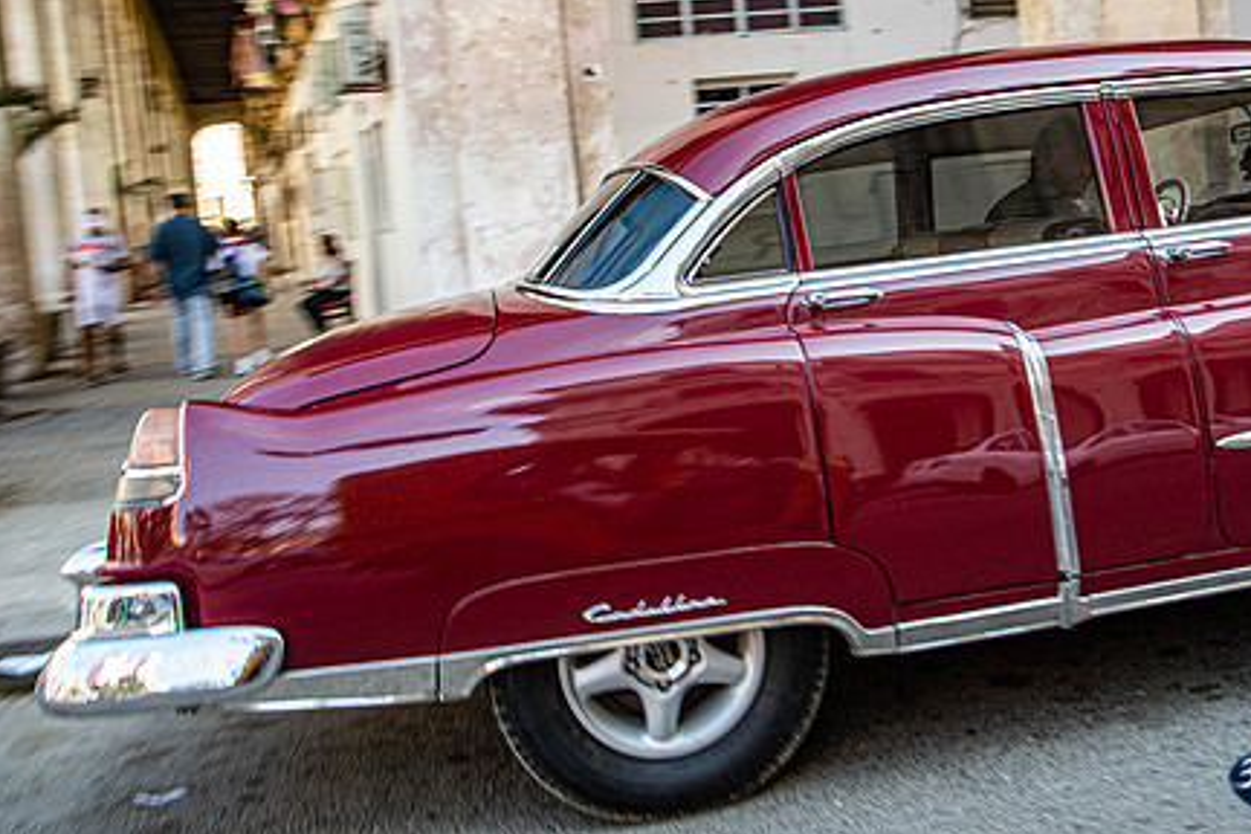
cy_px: 264
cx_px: 751
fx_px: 1355
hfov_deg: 49.2
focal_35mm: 39
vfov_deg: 33.8
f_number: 5
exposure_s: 1/100
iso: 100
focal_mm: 28
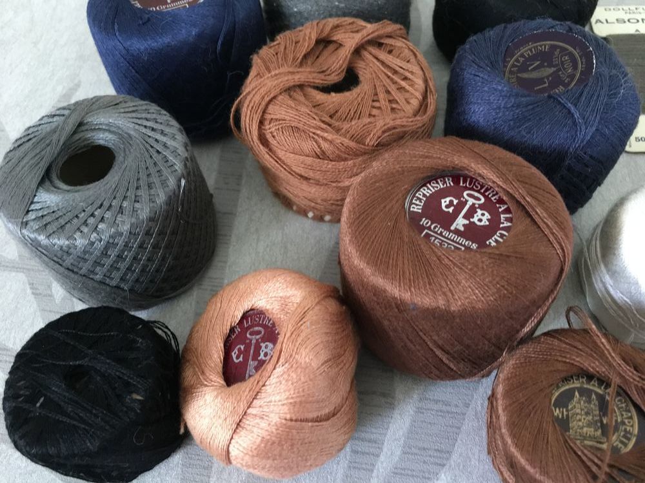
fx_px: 540
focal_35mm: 29
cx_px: 322
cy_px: 242
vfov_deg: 48.2
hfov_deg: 61.7
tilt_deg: -59.2
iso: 250
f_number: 2.2
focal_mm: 4.15
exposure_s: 1/17
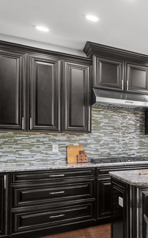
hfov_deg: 25.0
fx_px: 235
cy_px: 141
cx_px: 231
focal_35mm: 36
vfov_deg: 53.1
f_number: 11
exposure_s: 1/8
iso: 3200
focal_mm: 15.2
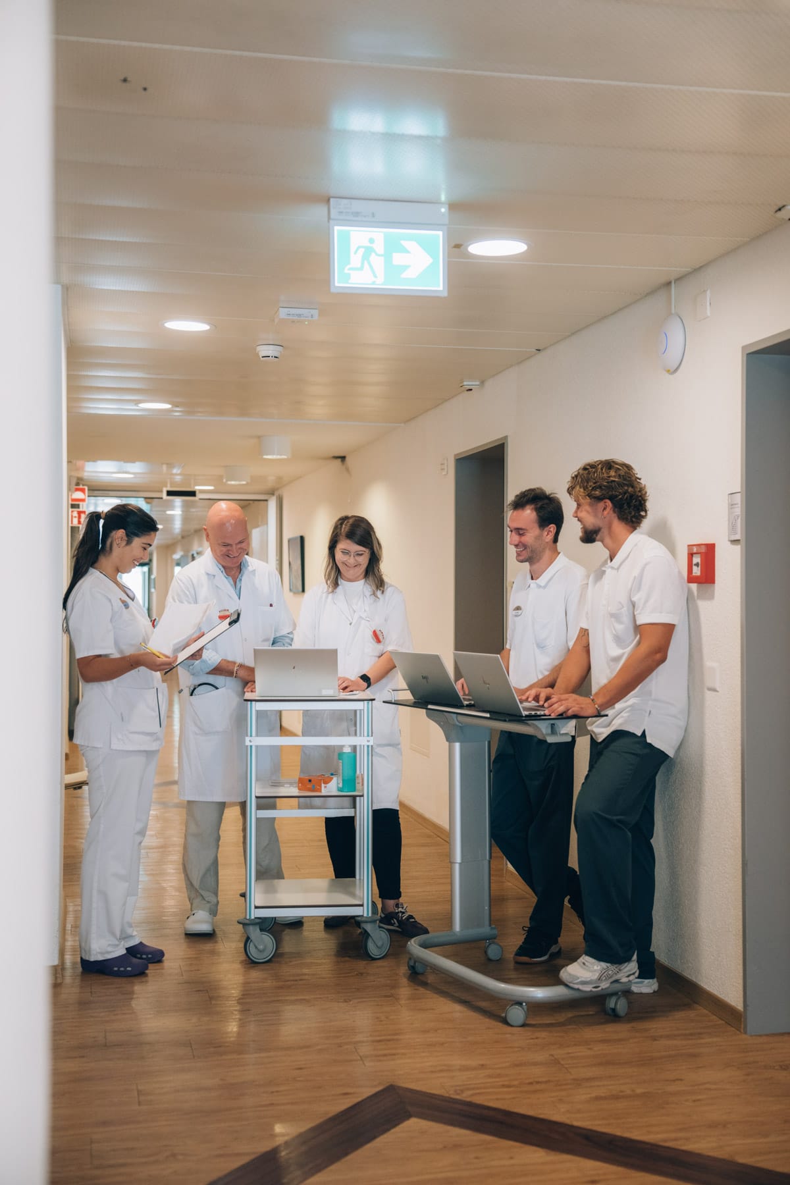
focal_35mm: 42
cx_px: 395
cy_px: 592
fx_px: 1382
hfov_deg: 31.9
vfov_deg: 46.4
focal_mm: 42
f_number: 2.5
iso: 1250
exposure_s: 1/320
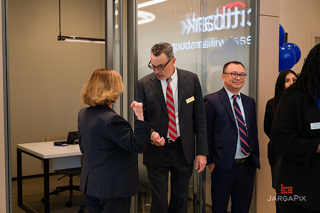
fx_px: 422
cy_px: 103
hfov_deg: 41.6
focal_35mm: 47
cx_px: 154
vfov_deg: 28.3
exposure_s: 1/200
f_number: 3.2
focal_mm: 45
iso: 320
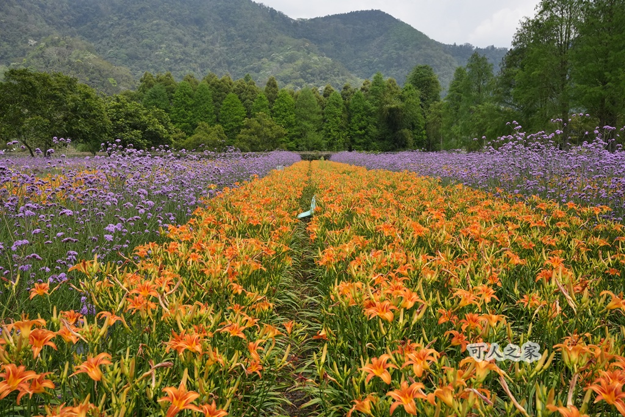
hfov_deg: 59.8
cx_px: 312
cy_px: 208
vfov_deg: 42.0
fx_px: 543
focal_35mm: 31
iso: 1600
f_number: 9
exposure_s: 1/2500
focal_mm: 31.3
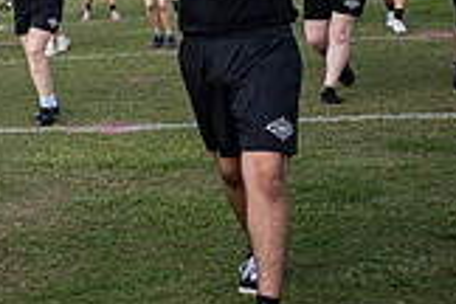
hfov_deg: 19.6
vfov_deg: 15.4
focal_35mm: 86
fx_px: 1089
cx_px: -284
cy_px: -41
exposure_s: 1/1250
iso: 125
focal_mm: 24
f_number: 2.8
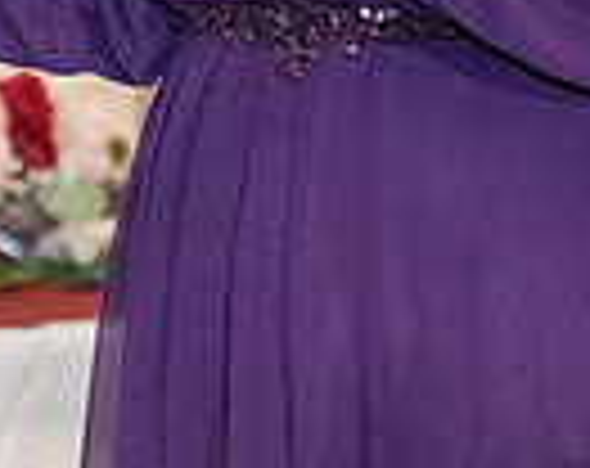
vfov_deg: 2.7
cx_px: 248
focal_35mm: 563
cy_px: -277
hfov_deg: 3.4
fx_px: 9802
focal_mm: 135
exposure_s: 1/250
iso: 3200
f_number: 2.8
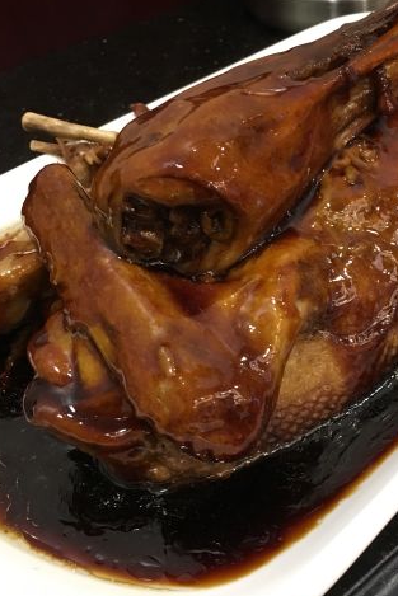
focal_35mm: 45
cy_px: 328
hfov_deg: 29.6
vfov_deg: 43.5
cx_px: 279
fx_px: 746
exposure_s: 1/20
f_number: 2.2
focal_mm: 4.15
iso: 200
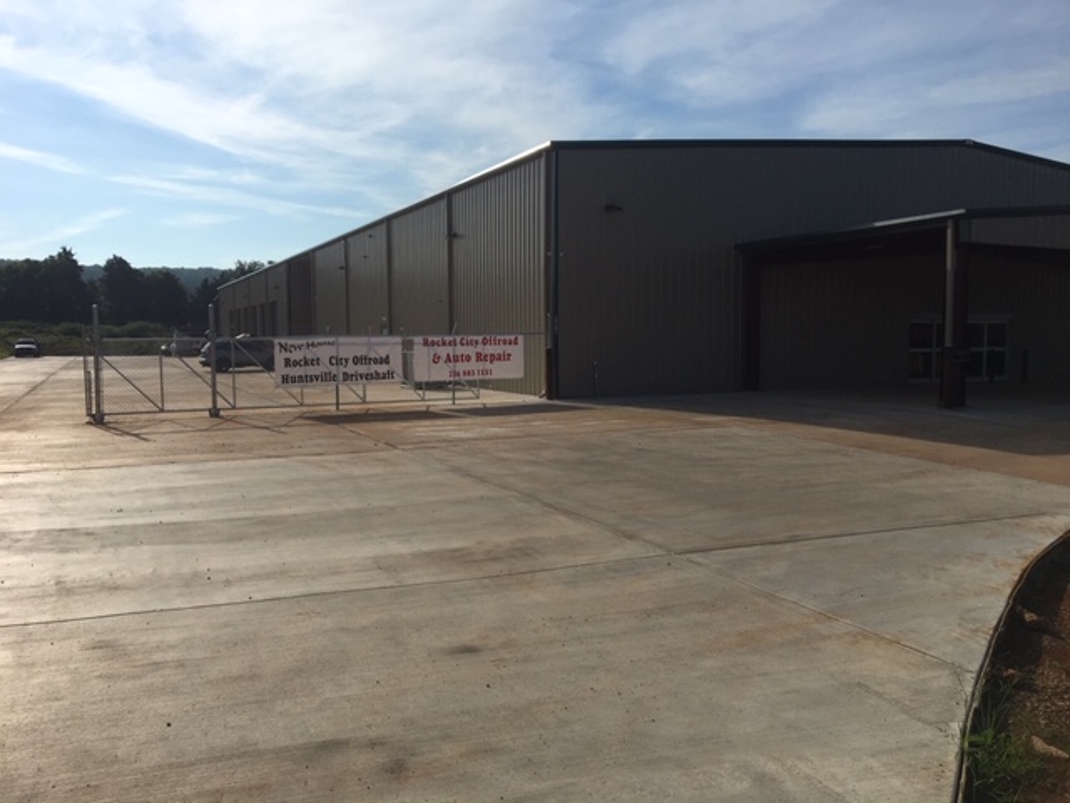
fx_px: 896
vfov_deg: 48.2
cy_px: 402
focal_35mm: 29
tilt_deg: -3.2
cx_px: 535
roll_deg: -0.2
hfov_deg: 61.7
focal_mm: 4.15
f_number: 2.2
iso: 25
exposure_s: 1/4049
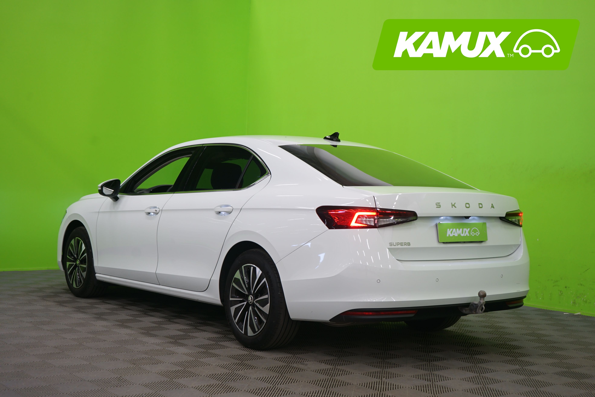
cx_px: 298
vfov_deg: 28.1
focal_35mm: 48
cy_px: 198
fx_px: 793
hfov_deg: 41.1
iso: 400
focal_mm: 48
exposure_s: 1/10
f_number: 5
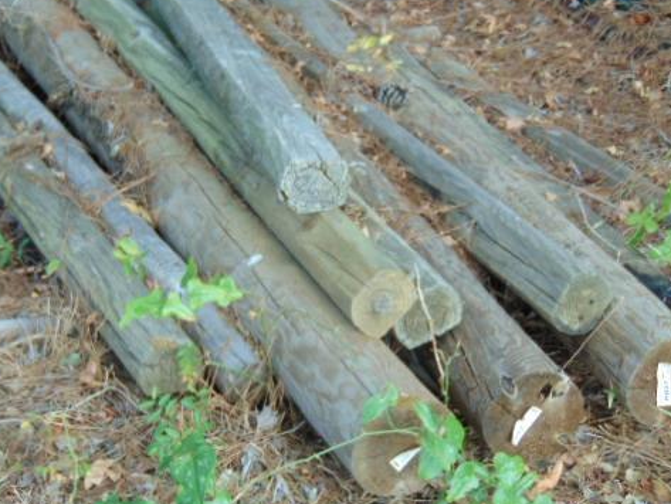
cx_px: 227
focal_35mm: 96
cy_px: 251
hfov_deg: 20.4
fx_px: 1861
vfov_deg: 15.4
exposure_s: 1/40
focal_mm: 12.8
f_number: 3.7
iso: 80
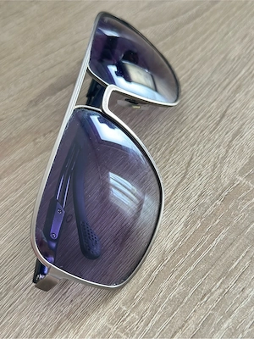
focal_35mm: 48
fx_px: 470
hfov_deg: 30.3
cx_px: 127
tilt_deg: -50.4
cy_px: 170
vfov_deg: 39.7
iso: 400
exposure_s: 1/49
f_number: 1.78
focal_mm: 6.86
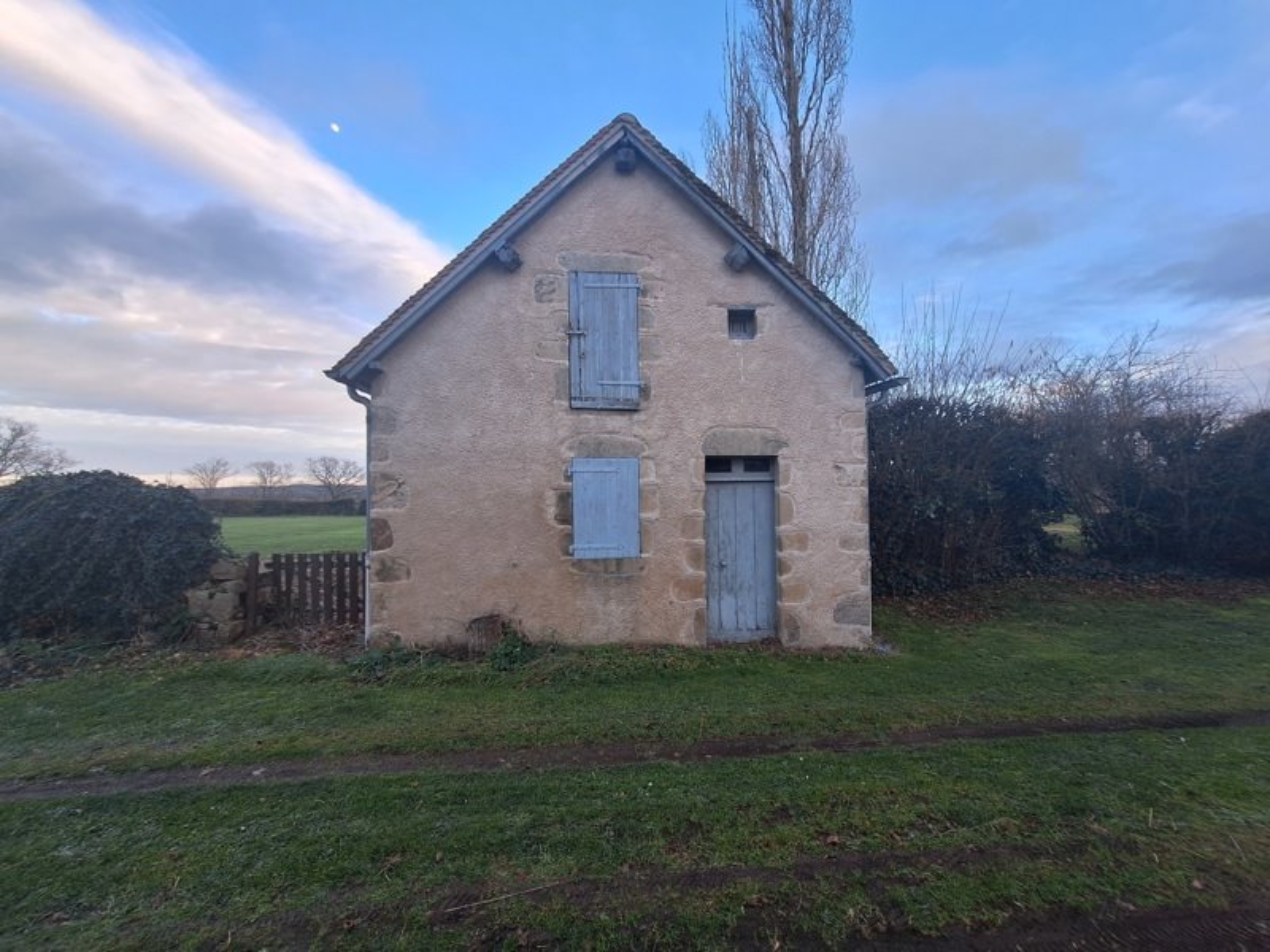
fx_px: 477
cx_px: 635
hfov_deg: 106.2
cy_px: 476
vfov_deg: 89.9
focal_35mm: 13
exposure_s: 1/100
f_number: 2.2
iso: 40
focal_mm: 1.74
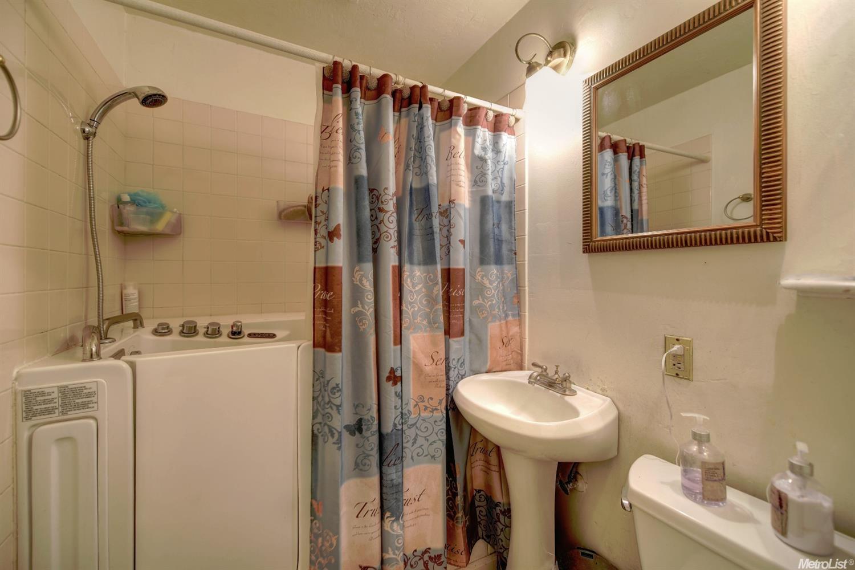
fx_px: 332
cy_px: 285
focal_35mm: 14
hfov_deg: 104.3
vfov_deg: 81.2
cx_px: 428
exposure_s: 1/6
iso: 100
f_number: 2.8
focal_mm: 14
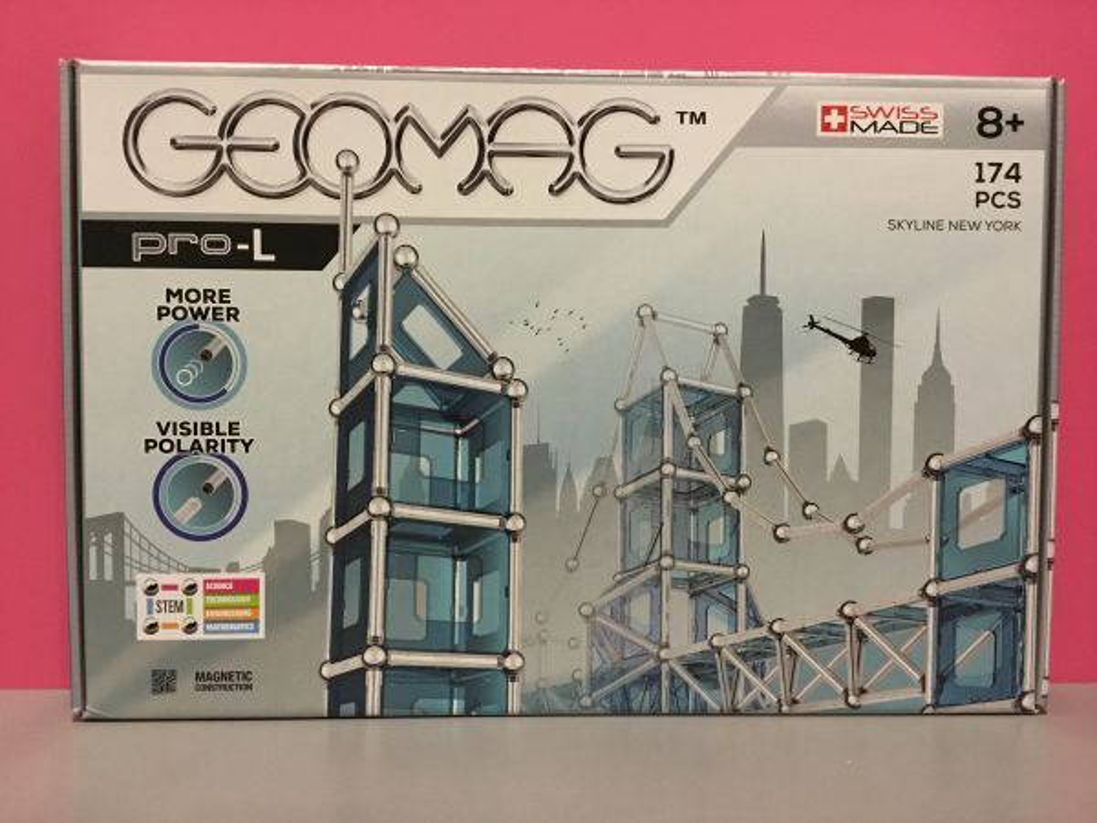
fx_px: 982
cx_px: 548
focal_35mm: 31
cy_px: 412
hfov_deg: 58.4
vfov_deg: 45.4
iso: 250
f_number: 2.4
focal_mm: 3.3
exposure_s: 1/33
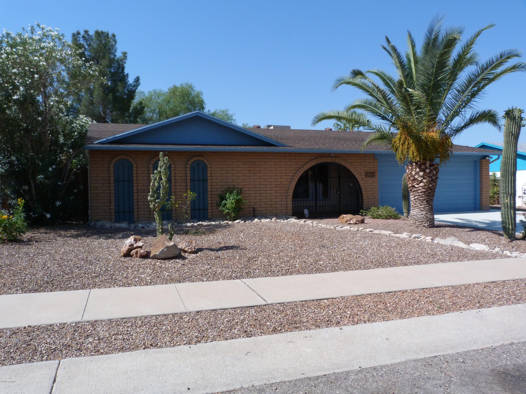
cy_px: 197
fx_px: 380
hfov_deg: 69.4
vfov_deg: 54.9
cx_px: 263
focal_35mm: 25
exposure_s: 1/640
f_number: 5.6
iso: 200
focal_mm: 4.5
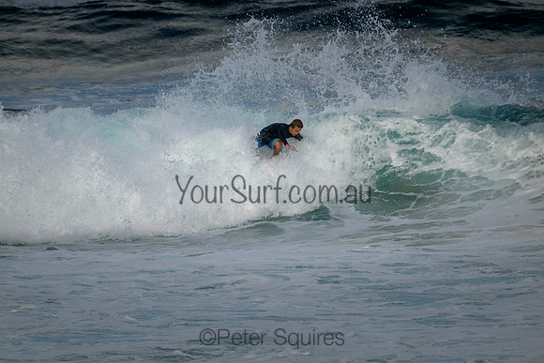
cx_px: 272
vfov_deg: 1.7
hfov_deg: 2.6
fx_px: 12091
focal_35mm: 800
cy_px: 182
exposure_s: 1/1600
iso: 640
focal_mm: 800
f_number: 11
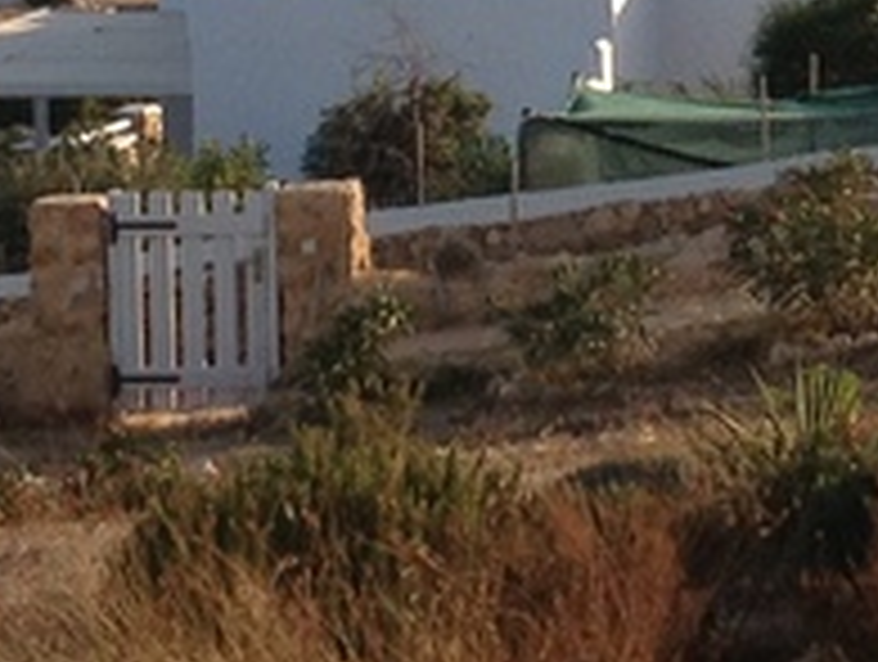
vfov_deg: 6.9
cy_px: -185
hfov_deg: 9.1
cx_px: 833
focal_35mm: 215
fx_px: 5463
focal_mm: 4.28
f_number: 2.4
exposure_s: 1/1042
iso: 50
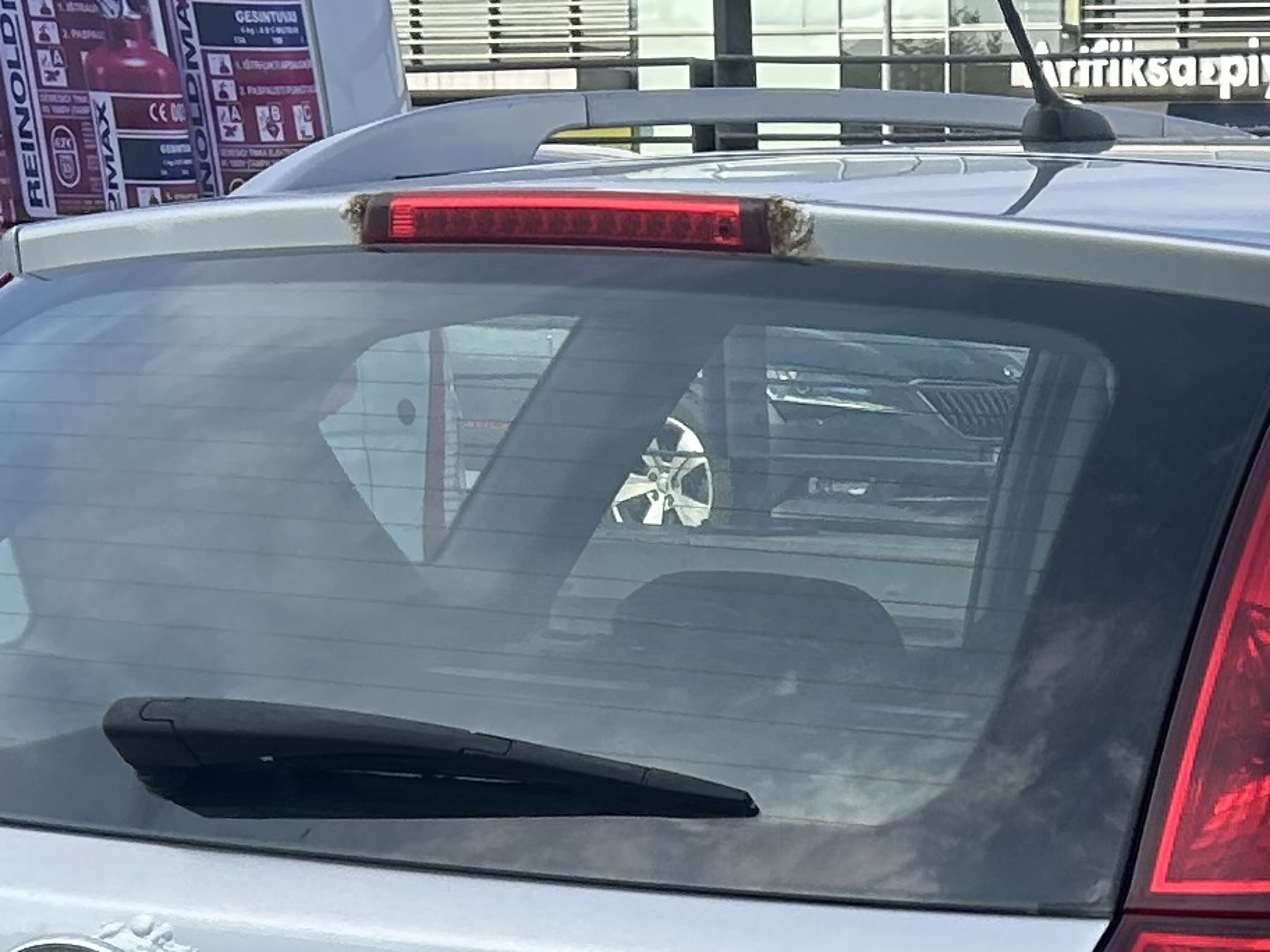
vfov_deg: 12.4
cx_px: 1443
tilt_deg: -11.0
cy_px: 1336
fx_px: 4219
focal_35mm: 115
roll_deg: -0.6
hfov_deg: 16.5
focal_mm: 5.7
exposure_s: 1/1779
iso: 50
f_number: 1.5
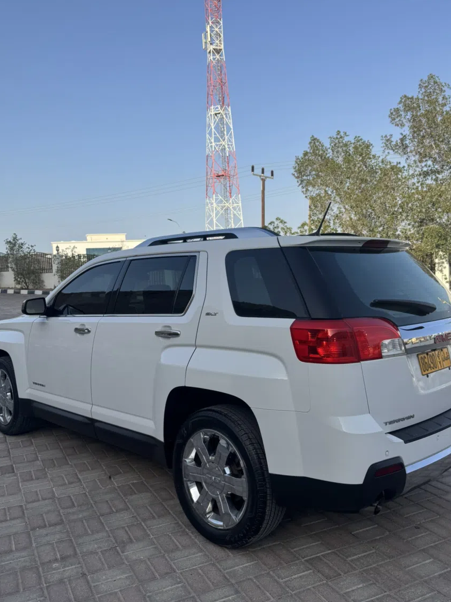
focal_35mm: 29
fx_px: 504
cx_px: 227
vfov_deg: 61.7
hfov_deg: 48.2
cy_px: 307
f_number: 1.78
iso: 80
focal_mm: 6.76
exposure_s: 1/3413
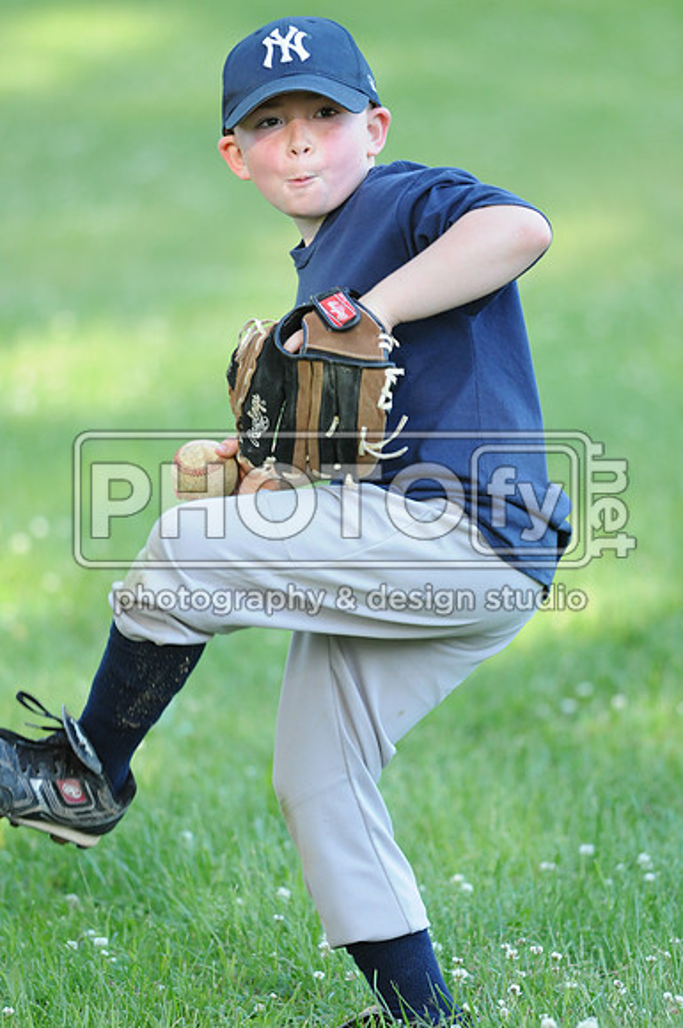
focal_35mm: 450
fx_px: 12844
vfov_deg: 4.6
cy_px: 514
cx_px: 342
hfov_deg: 3.0
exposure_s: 1/320
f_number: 4
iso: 800
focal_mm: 300
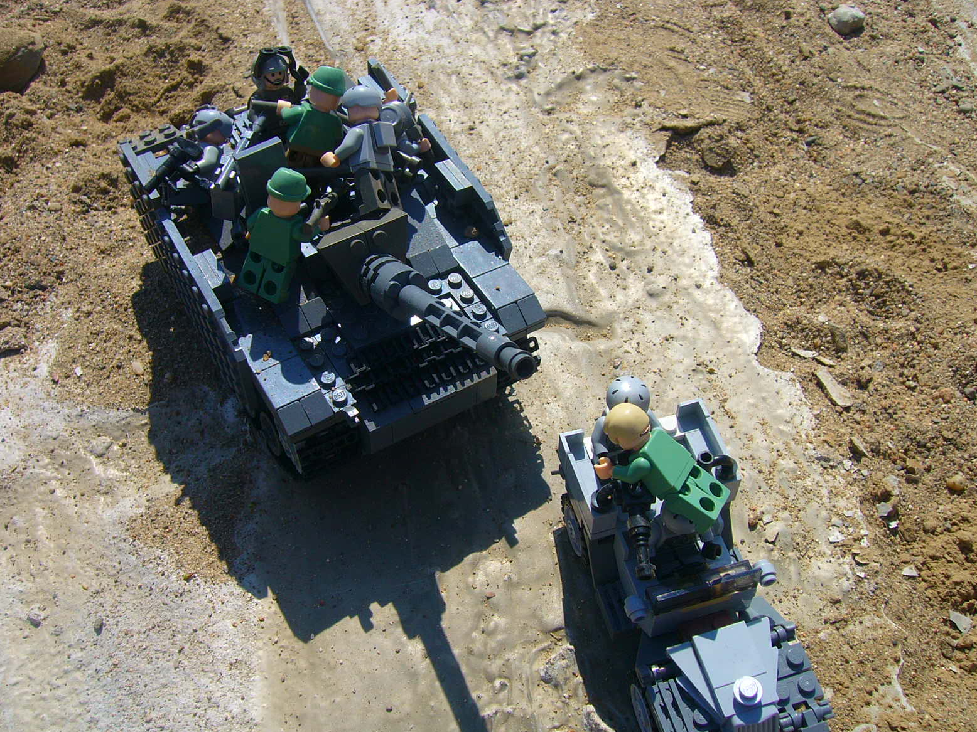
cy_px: 373
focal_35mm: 36
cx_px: 492
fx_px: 1016
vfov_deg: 39.7
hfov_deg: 51.4
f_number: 5.6
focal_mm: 5.8
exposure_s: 1/500
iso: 64
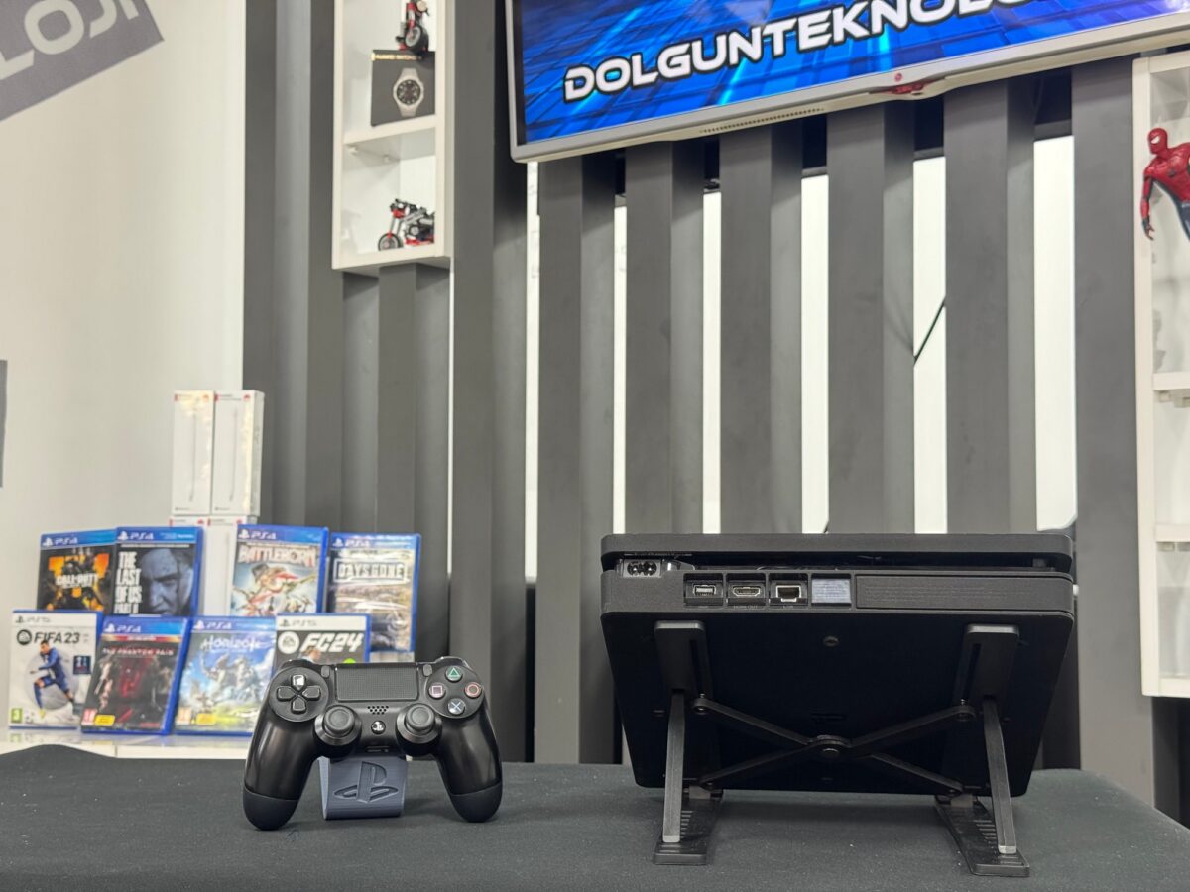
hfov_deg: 39.7
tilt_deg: +3.5
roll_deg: -1.0
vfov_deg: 30.3
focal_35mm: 48
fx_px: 1650
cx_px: 595
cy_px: 446
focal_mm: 6.76
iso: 500
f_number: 1.78
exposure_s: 1/30
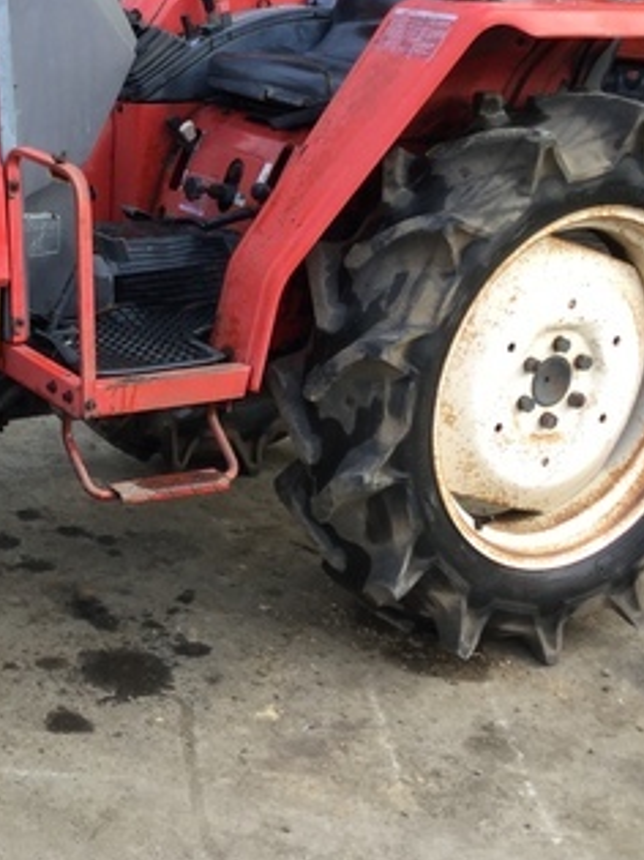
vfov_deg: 30.6
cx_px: 49
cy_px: 303
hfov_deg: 22.6
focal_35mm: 63
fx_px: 1564
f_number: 2.4
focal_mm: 3.3
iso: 40
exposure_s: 1/120
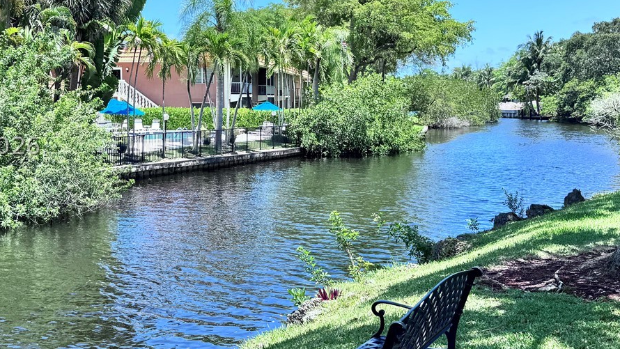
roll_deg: -1.1
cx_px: 254
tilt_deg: -4.4
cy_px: 146
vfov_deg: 25.4
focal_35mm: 47
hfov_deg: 43.5
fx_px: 773
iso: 80
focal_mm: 6.76
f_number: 1.78
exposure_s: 1/2331
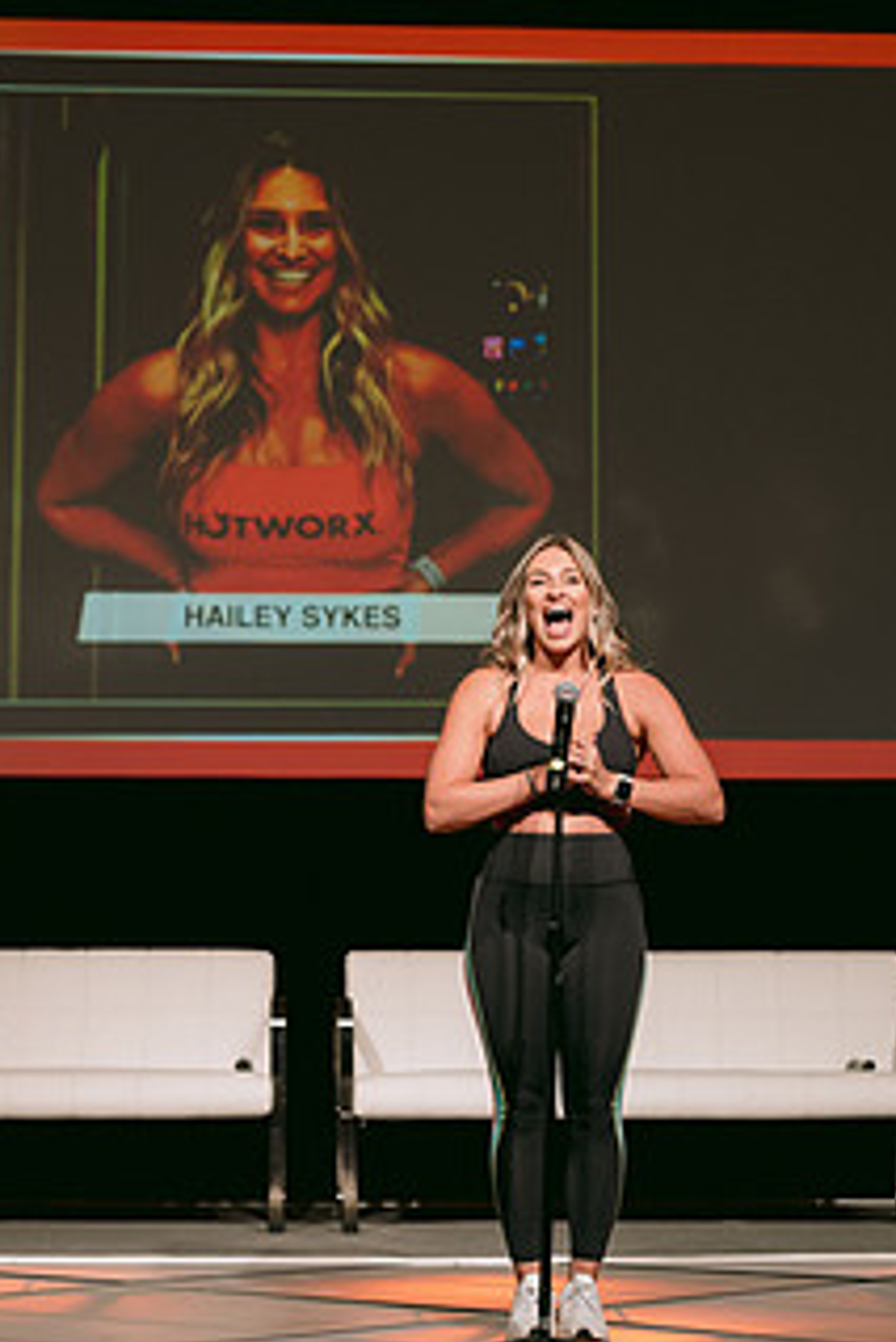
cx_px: 480
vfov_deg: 17.0
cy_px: 774
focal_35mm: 120
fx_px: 4475
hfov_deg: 11.4
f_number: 3.2
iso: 400
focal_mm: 85
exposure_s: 1/320
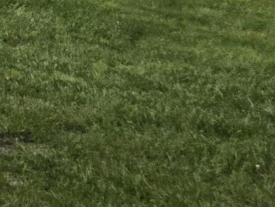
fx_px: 1391
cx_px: -697
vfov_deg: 7.6
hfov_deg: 8.3
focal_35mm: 175
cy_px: -378
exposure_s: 1/10000
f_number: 1.7
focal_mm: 6.3
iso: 80
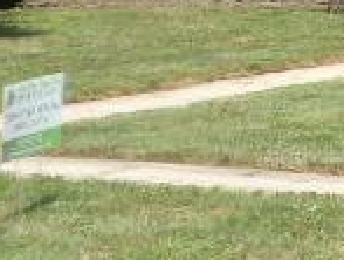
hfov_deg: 9.5
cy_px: -215
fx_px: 1903
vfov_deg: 7.6
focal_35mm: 191
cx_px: 735
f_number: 3.5
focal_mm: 7.9
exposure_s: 1/640
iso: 80
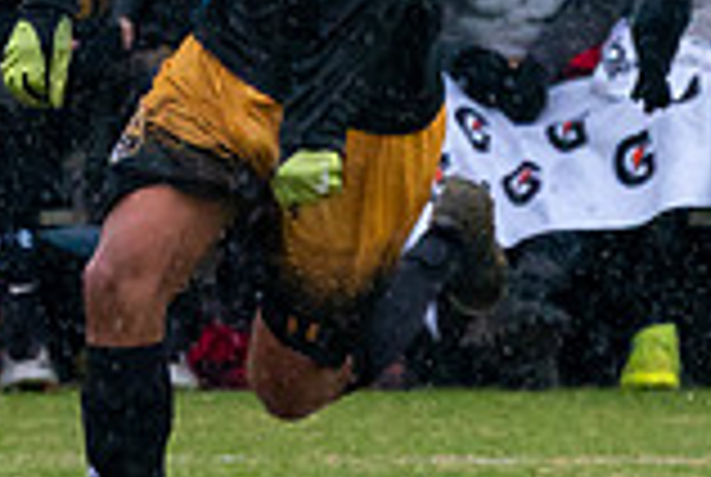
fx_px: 47746
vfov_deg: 0.6
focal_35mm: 2413
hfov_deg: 0.9
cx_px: 341
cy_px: 20
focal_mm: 315
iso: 3200
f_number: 5.6
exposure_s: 1/1000
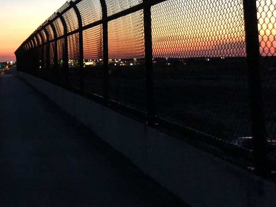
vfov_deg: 21.4
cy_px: -5
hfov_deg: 27.8
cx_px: 3
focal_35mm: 66
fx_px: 526
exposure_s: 1/7
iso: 100
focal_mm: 4
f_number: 1.8
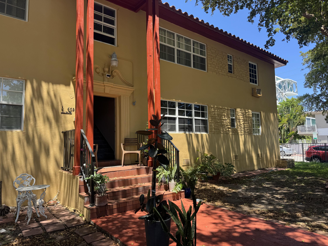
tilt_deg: +7.1
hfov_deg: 71.6
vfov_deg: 56.8
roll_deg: +0.7
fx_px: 227
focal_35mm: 24
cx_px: 164
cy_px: 123
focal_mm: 6.76
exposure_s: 1/723
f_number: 1.78
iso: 80
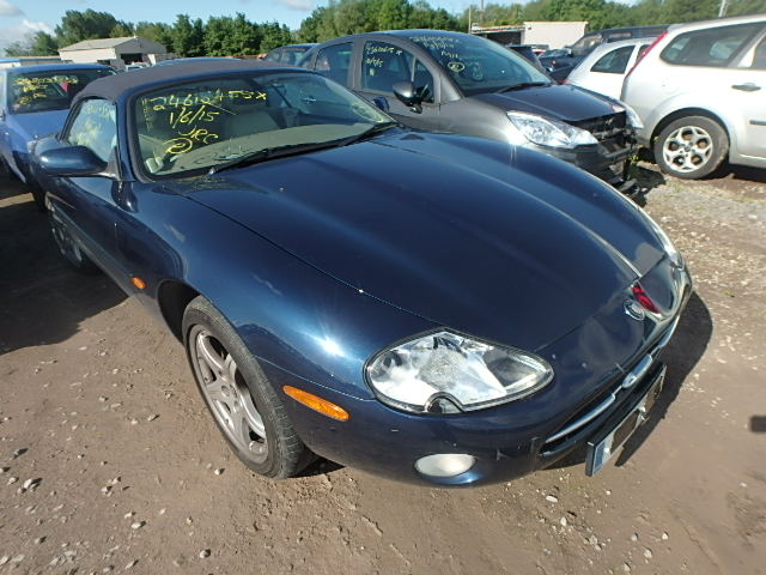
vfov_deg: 63.4
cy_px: 288
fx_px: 465
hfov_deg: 79.0
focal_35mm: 21
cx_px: 383
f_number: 3.5
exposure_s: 1/800
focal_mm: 3.7
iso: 125
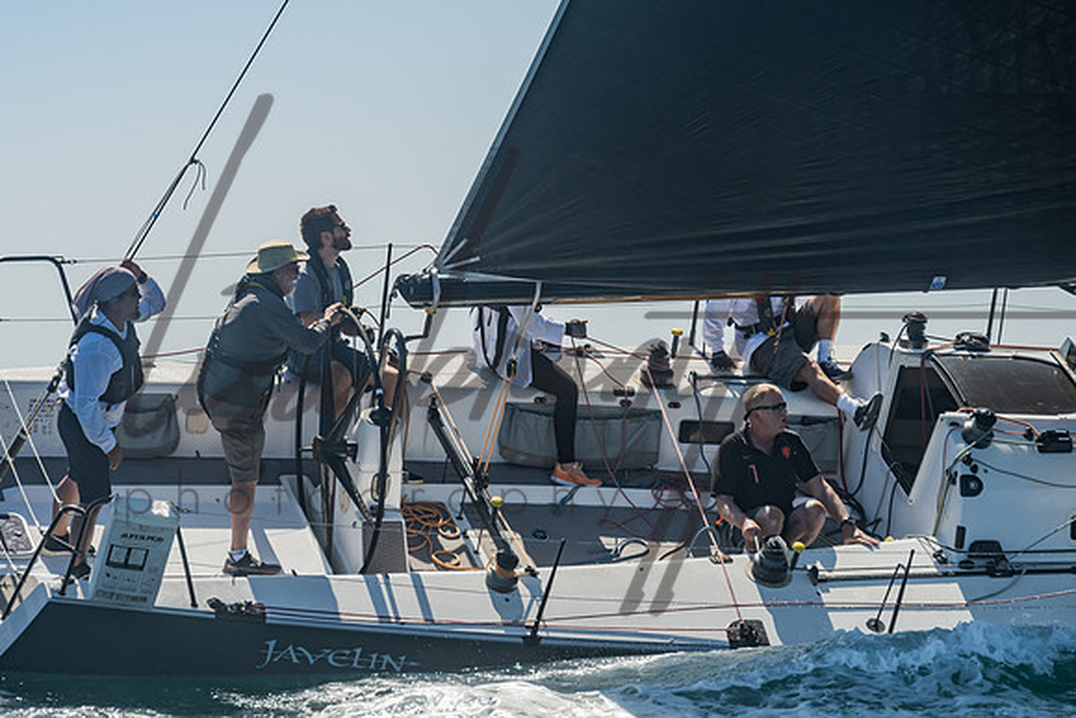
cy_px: 301
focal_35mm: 171
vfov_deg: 8.0
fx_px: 5113
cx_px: 423
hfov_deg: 12.0
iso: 160
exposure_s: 1/400
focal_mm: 120
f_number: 6.3
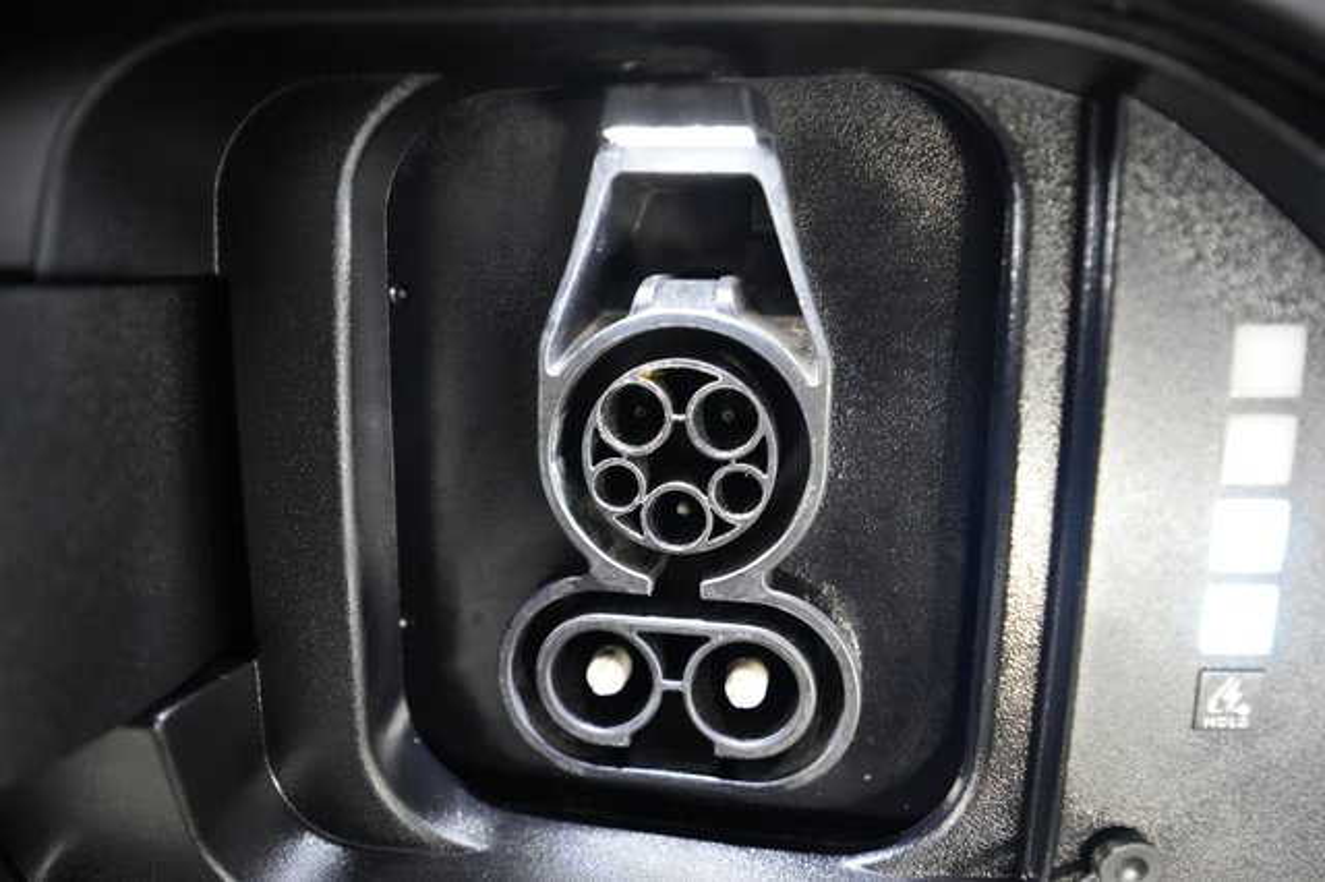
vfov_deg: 51.2
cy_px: 441
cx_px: 662
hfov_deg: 71.5
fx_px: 920
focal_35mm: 25
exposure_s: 1/60
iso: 4000
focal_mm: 25
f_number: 2.8
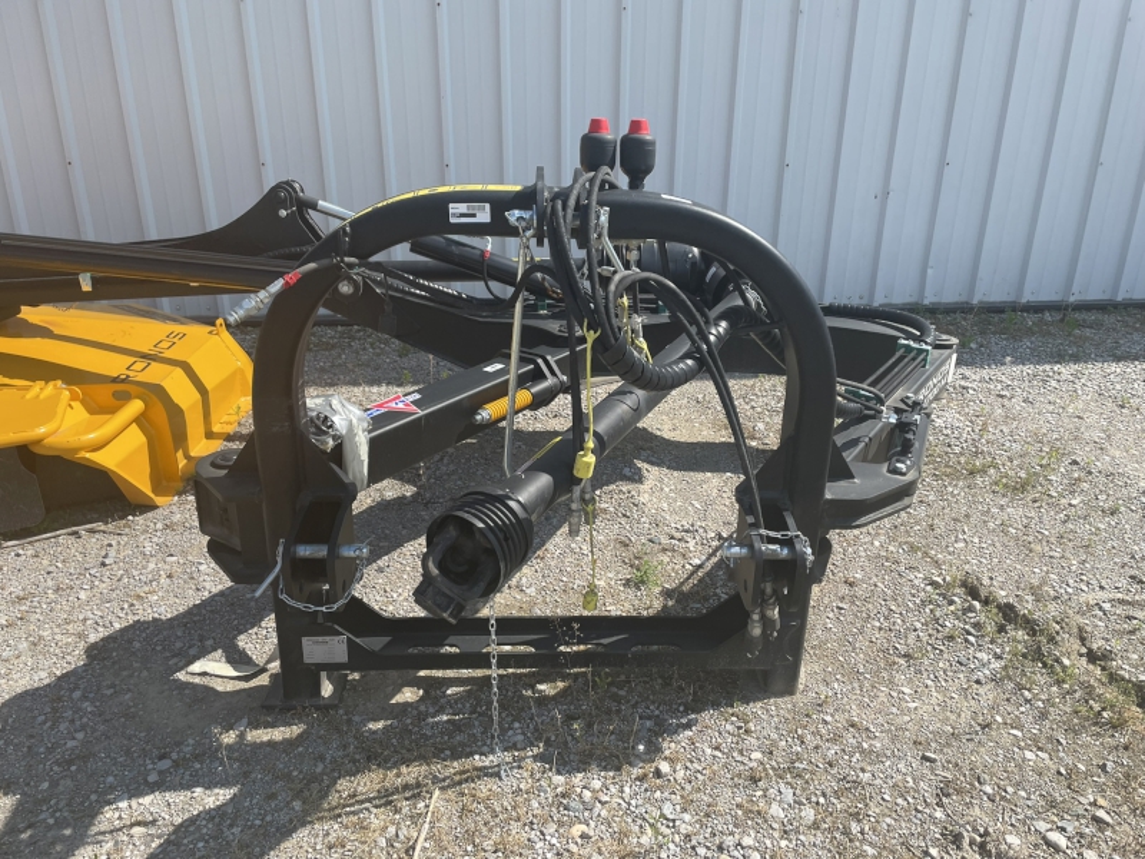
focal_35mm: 26
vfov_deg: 53.1
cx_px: 572
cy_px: 430
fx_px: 860
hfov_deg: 67.3
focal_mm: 4.2
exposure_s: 1/2304
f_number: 1.6
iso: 32
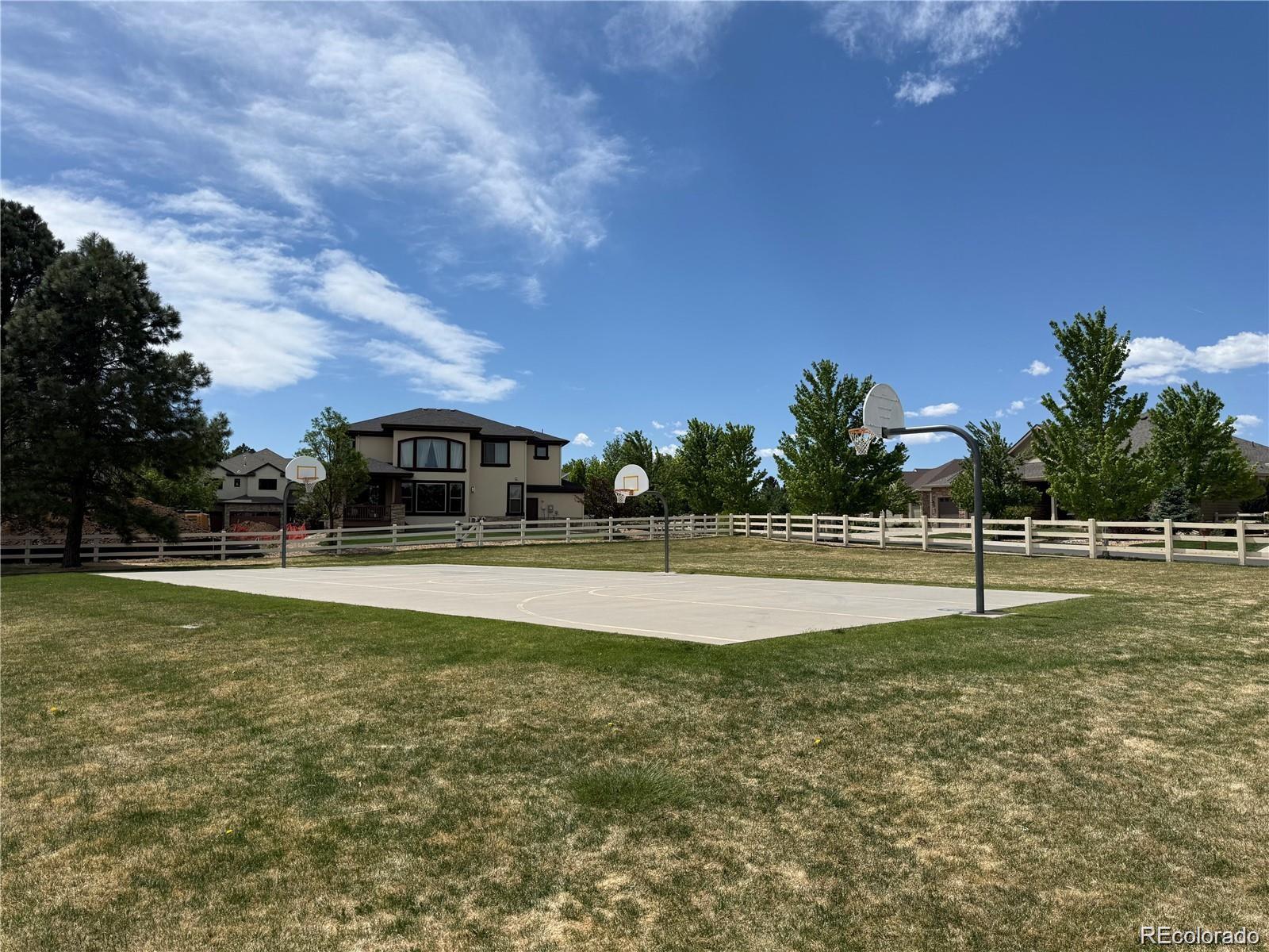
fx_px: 880
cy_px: 476
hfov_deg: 71.6
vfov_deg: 56.8
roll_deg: -0.4
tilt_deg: +3.9
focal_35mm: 24
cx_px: 634
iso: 80
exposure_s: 1/7353
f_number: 1.78
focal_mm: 6.76
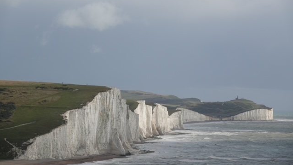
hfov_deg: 12.0
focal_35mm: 179
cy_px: 78
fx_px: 1390
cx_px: 146
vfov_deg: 6.8
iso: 100
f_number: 5
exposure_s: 1/1000
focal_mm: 62.39
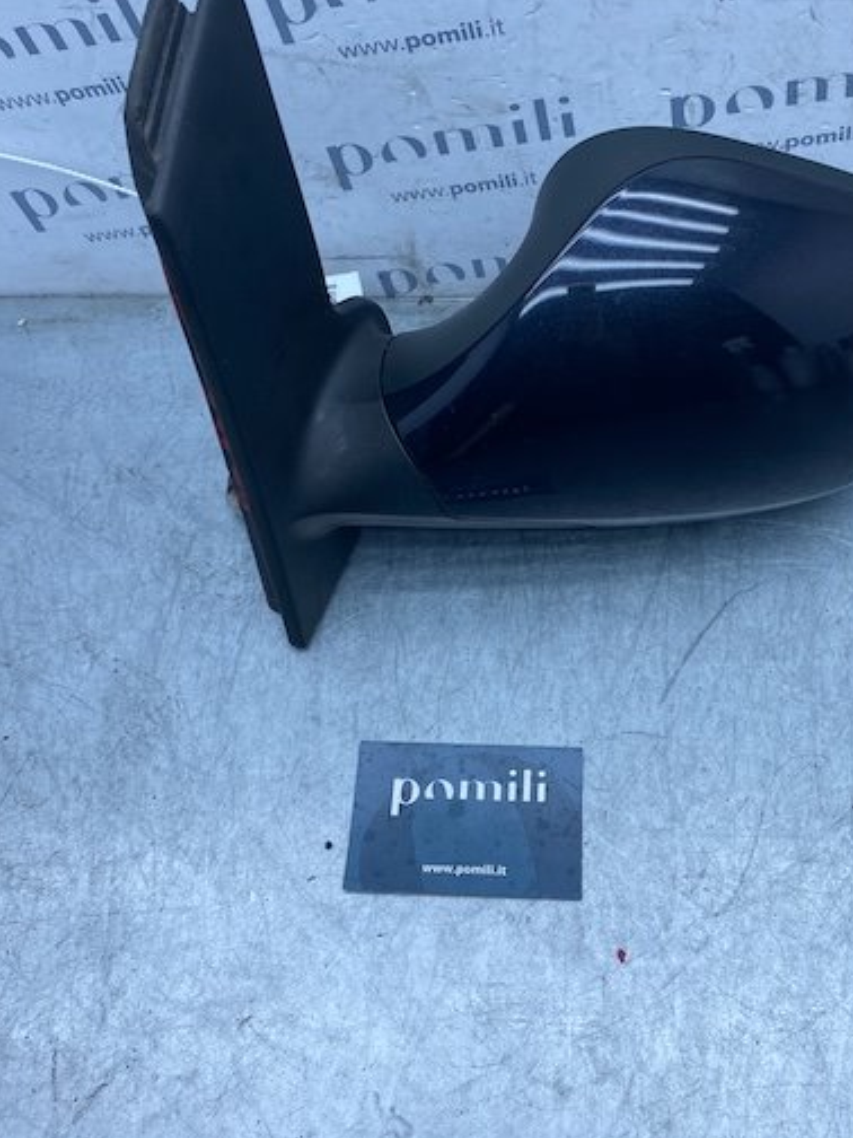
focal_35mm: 33
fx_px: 1084
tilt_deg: -56.5
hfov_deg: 42.7
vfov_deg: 54.9
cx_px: 524
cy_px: 449
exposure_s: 1/912
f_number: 1.8
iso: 32
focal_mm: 4.25
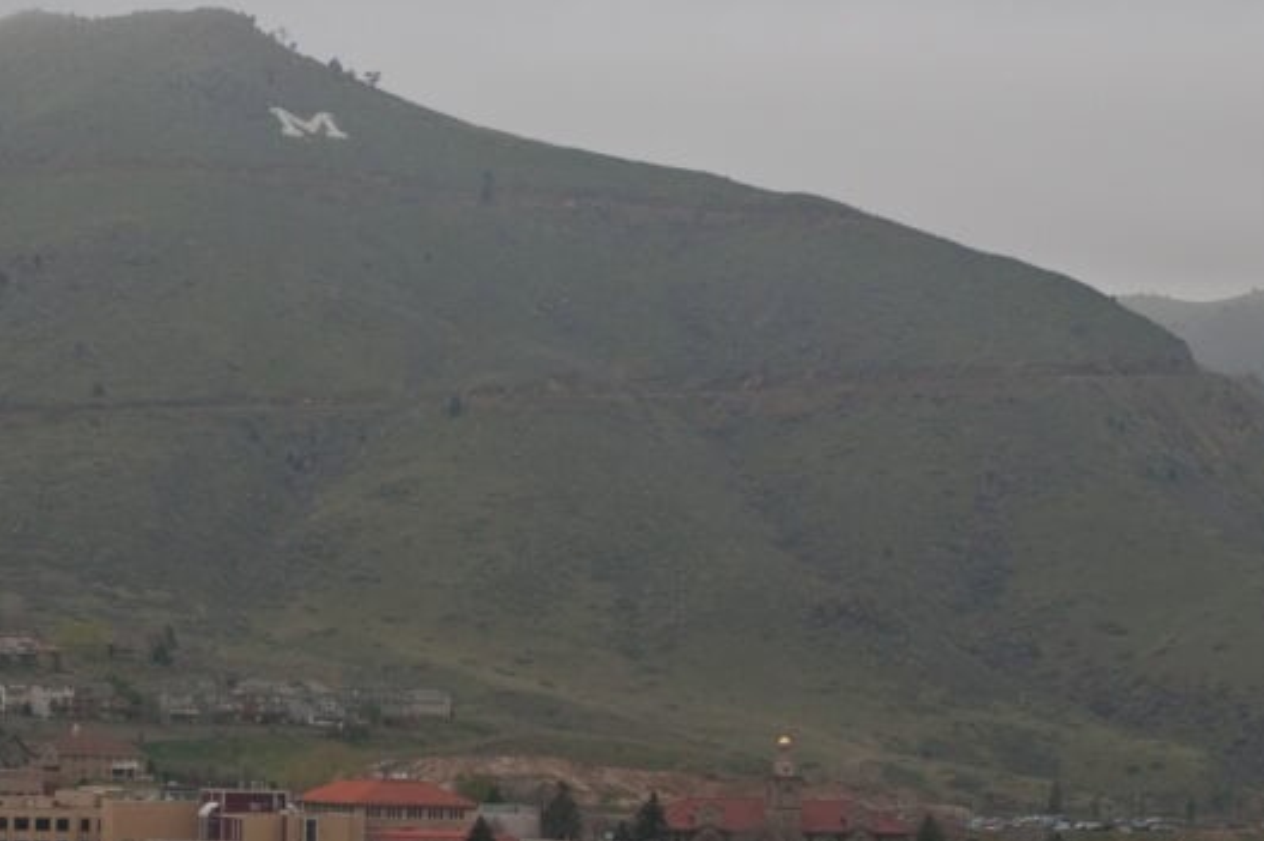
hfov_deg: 12.8
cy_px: 217
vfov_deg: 8.6
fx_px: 5611
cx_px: 457
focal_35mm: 160
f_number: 8
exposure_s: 1/250
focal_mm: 55
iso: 200
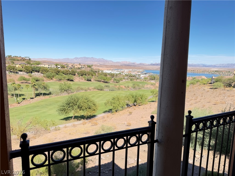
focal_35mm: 24
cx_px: 118
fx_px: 163
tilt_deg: -9.6
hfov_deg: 71.6
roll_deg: -0.7
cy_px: 88
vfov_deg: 56.8
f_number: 1.78
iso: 80
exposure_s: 1/1156
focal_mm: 6.76
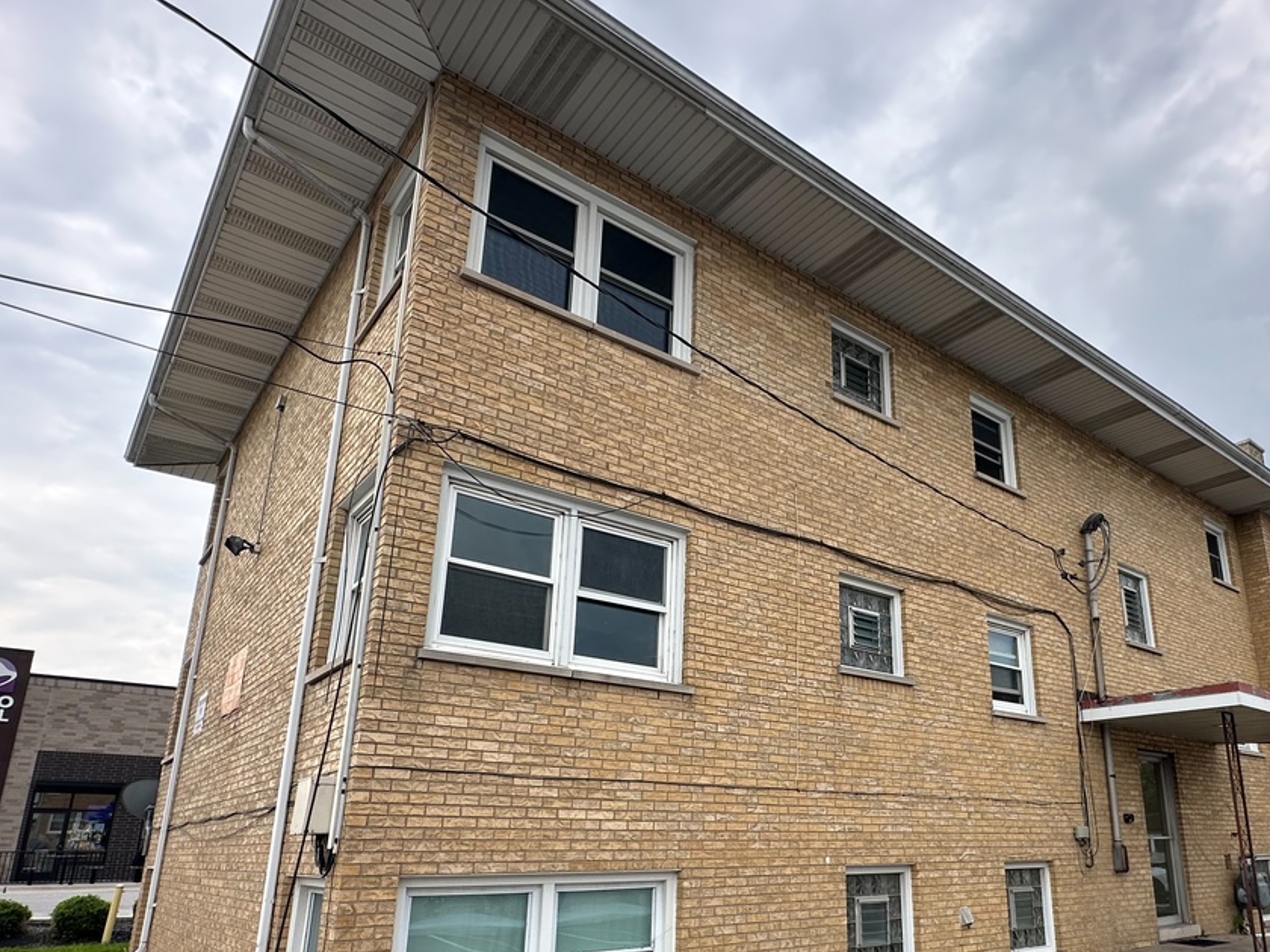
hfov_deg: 70.4
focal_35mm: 24
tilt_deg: +13.8
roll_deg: -1.0
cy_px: 604
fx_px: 881
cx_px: 795
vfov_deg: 56.0
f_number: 2.2
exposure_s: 1/406
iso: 40
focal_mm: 2.22
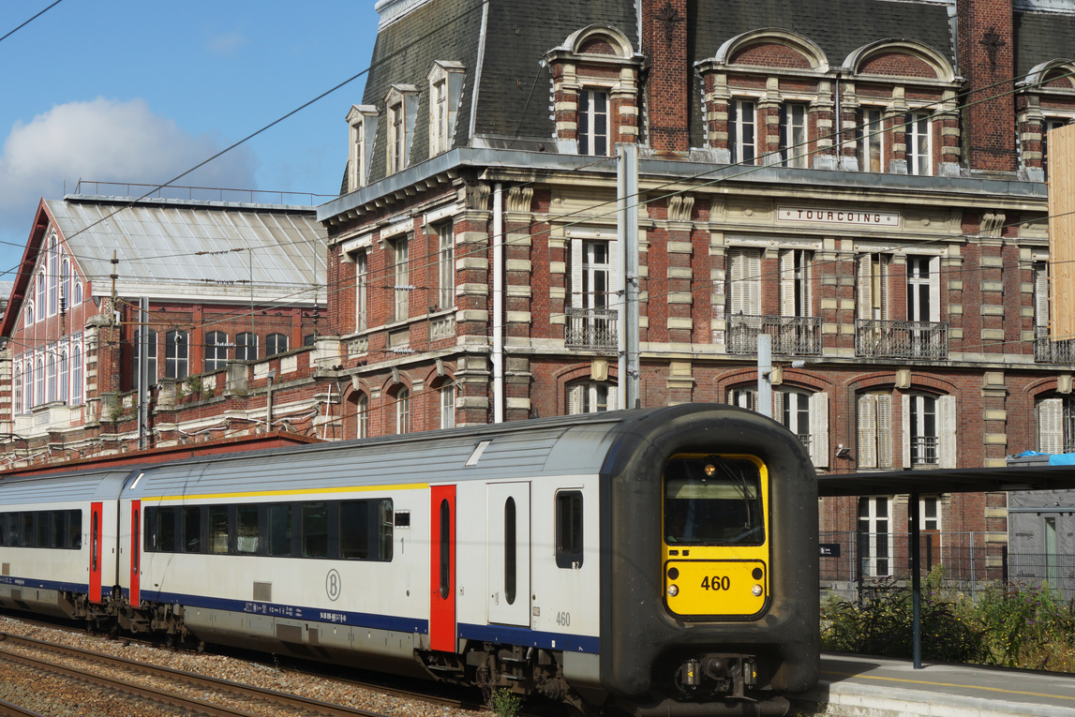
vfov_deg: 17.7
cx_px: 317
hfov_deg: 26.1
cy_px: 349
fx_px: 2299
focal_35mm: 77
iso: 125
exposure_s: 1/1000
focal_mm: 46
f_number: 5.6
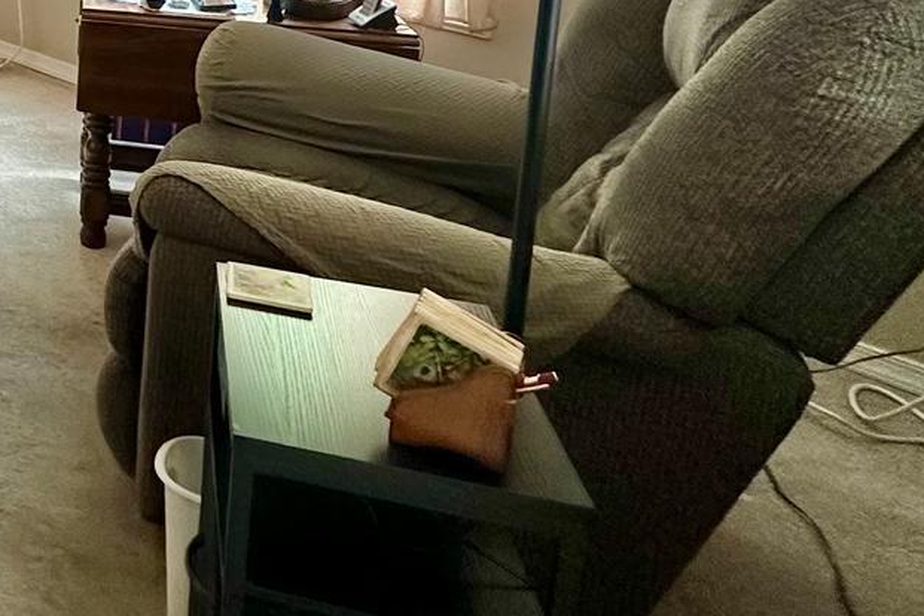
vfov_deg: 25.3
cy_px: -122
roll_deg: +0.5
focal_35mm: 48
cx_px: -360
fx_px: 1232
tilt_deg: -8.5
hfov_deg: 29.9
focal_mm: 2.22
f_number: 2.2
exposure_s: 1/60
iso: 200
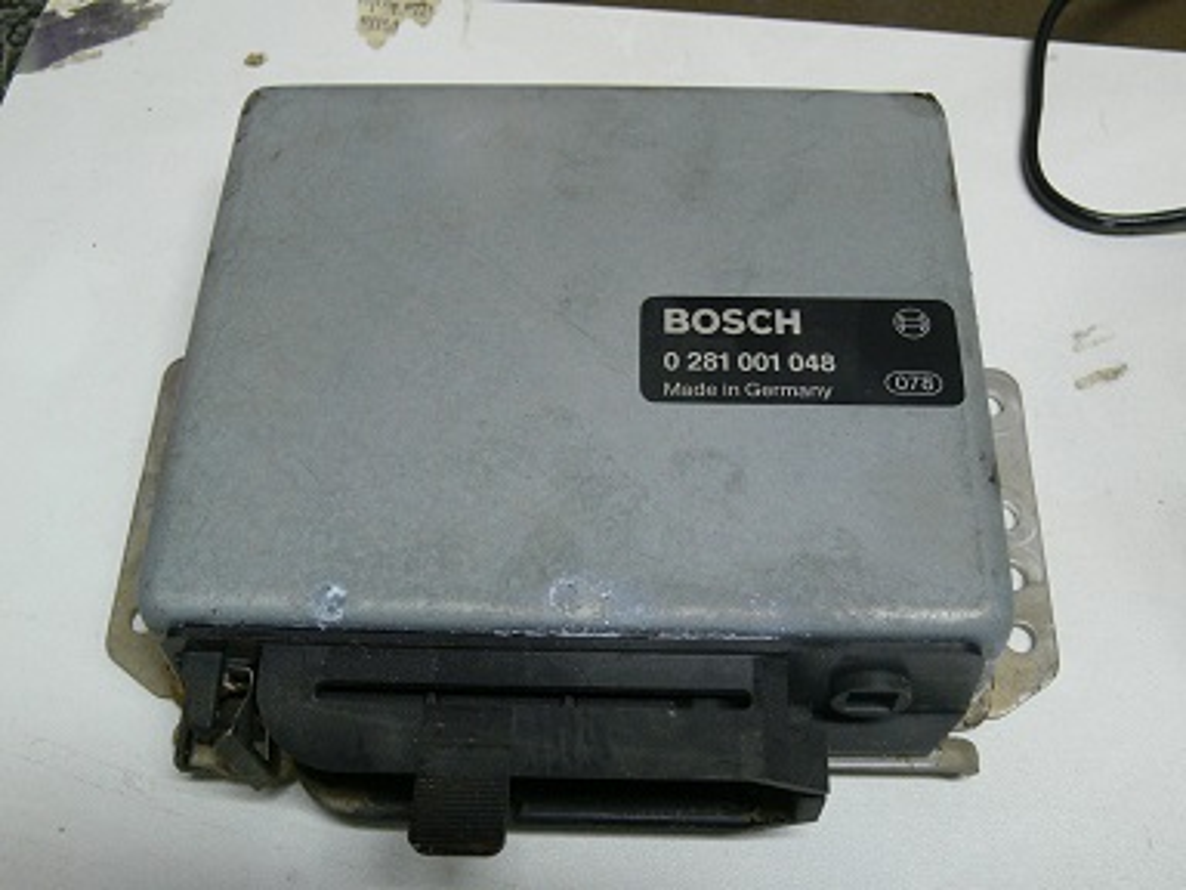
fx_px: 1370
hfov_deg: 46.8
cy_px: 445
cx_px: 593
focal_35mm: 40
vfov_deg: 36.0
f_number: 2.8
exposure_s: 1/30
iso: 160
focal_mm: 8.3
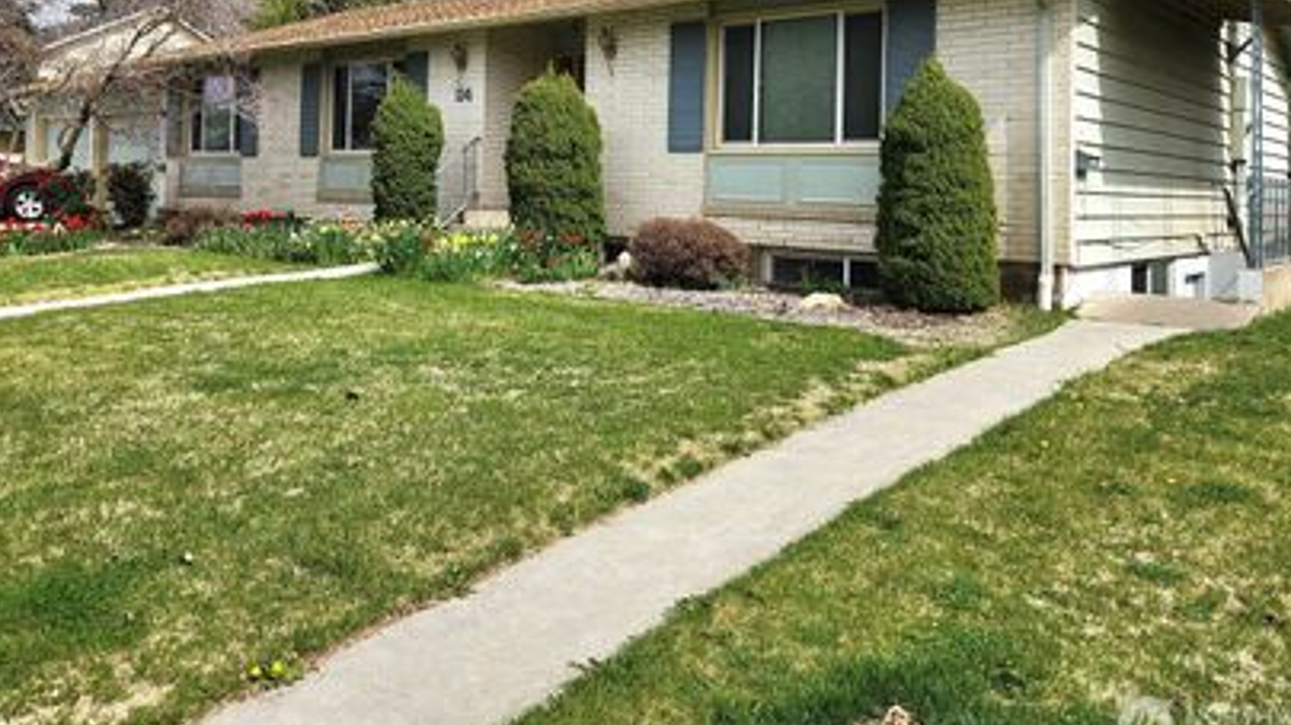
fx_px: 1061
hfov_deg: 62.5
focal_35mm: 31
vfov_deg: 36.7
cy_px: 164
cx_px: 578
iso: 20
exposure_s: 1/2000
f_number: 1.8
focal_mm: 5.4
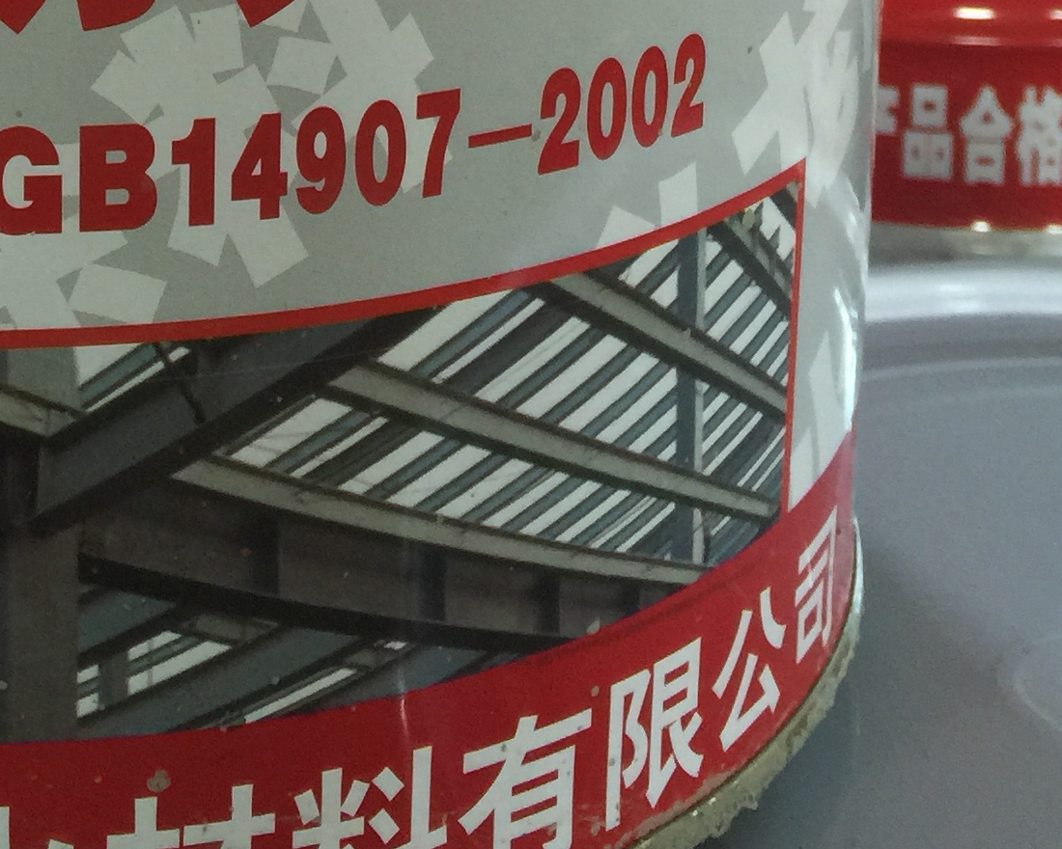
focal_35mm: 84
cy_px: -493
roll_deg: +0.0
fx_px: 2640
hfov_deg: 22.0
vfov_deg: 16.4
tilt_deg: -8.8
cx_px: 24
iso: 32
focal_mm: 4.15
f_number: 2.2
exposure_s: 1/15
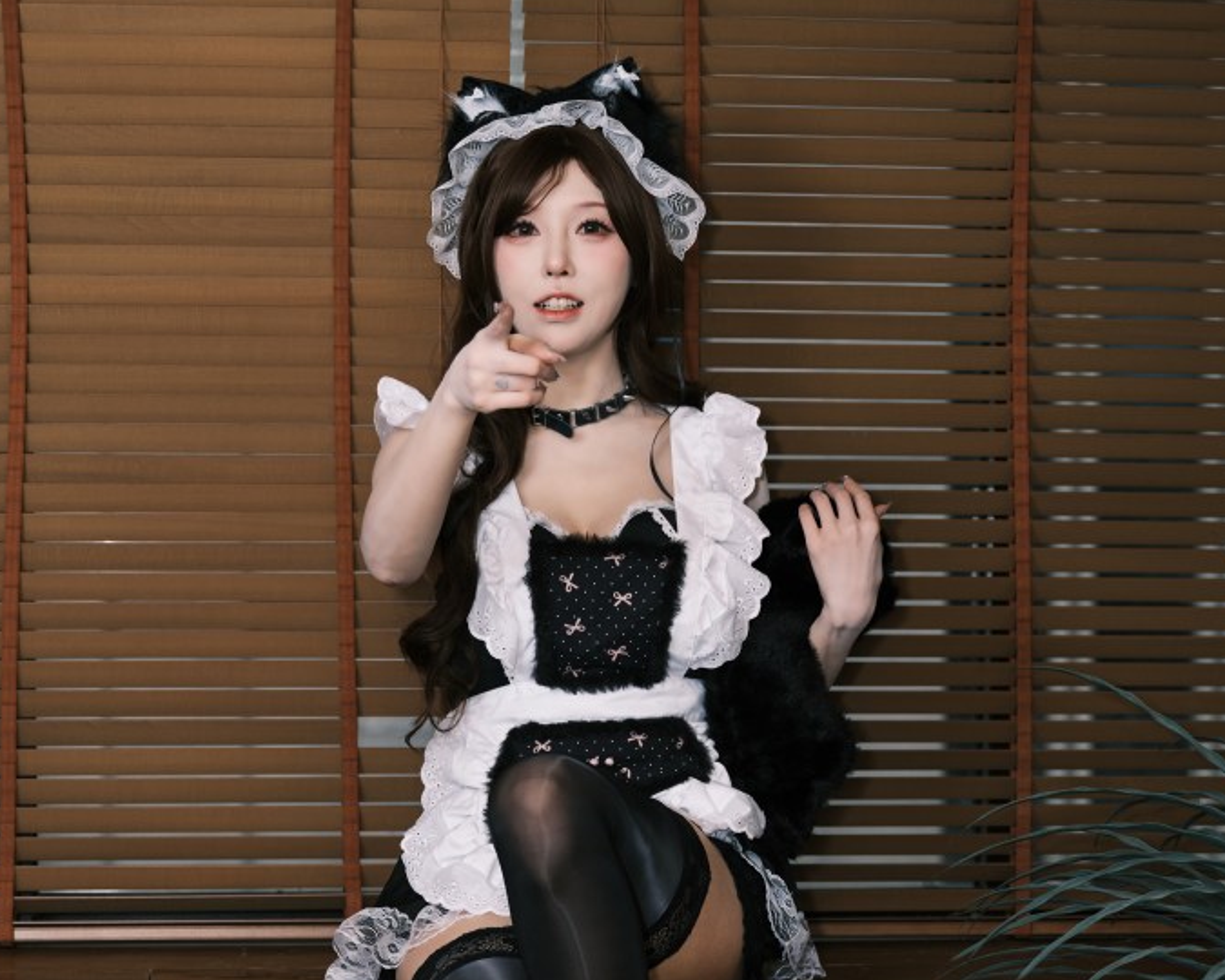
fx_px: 3082
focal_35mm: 85
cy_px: 867
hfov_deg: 22.5
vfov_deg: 17.8
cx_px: 499
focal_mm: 62.4
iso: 500
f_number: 4
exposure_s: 1/125
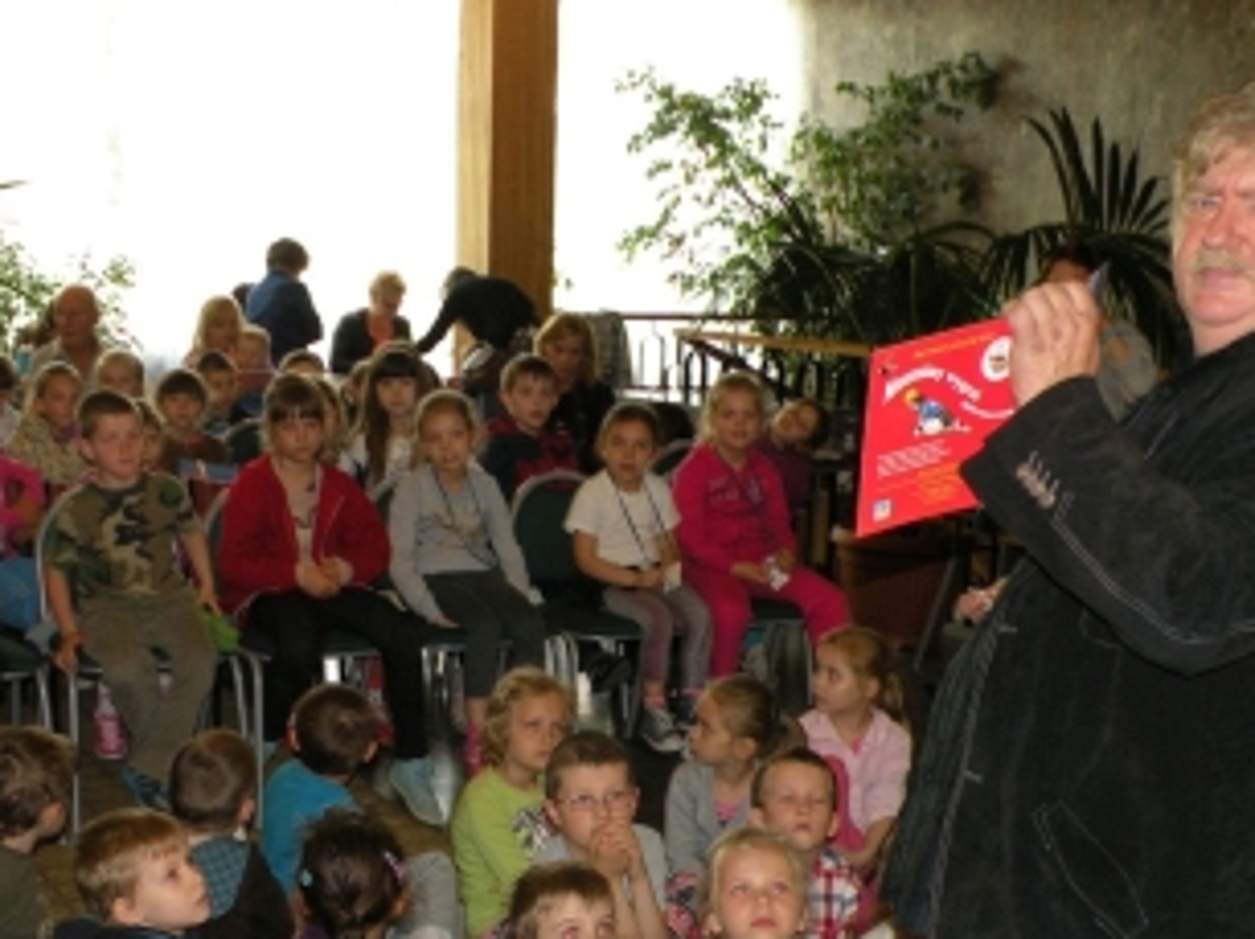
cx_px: 468
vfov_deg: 26.7
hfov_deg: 35.4
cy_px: 695
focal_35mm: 54
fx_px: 1956
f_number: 3.2
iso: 106
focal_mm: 5.8
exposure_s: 1/35.1
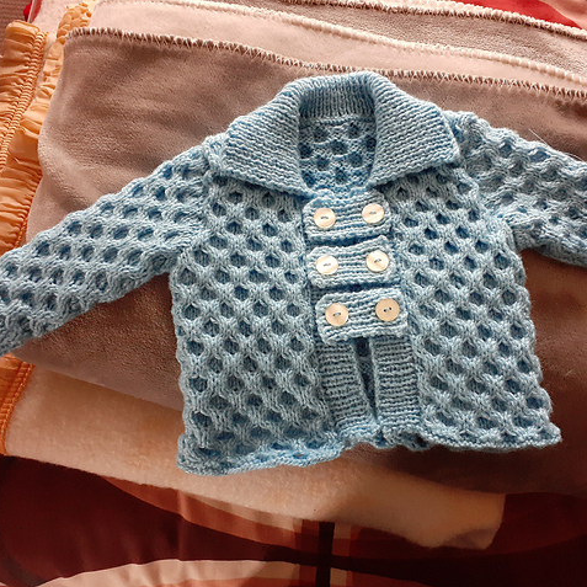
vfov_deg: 51.1
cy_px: 293
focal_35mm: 32
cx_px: 331
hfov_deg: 51.0
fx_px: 614
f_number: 1.9
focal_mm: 3.6
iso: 640
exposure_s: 1/25
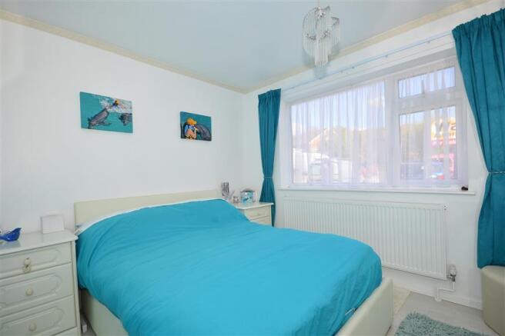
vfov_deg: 69.6
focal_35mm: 17
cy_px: 168
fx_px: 242
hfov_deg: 92.5
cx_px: 252
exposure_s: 1/200
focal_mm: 11.5
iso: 200
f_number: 6.3
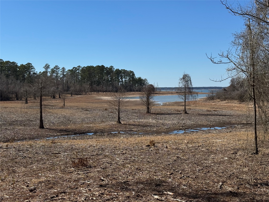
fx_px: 373
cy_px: 101
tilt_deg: -2.7
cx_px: 134
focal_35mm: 48
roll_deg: +0.2
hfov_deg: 39.7
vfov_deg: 30.3
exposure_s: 1/5376
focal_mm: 6.76
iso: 64
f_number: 1.78
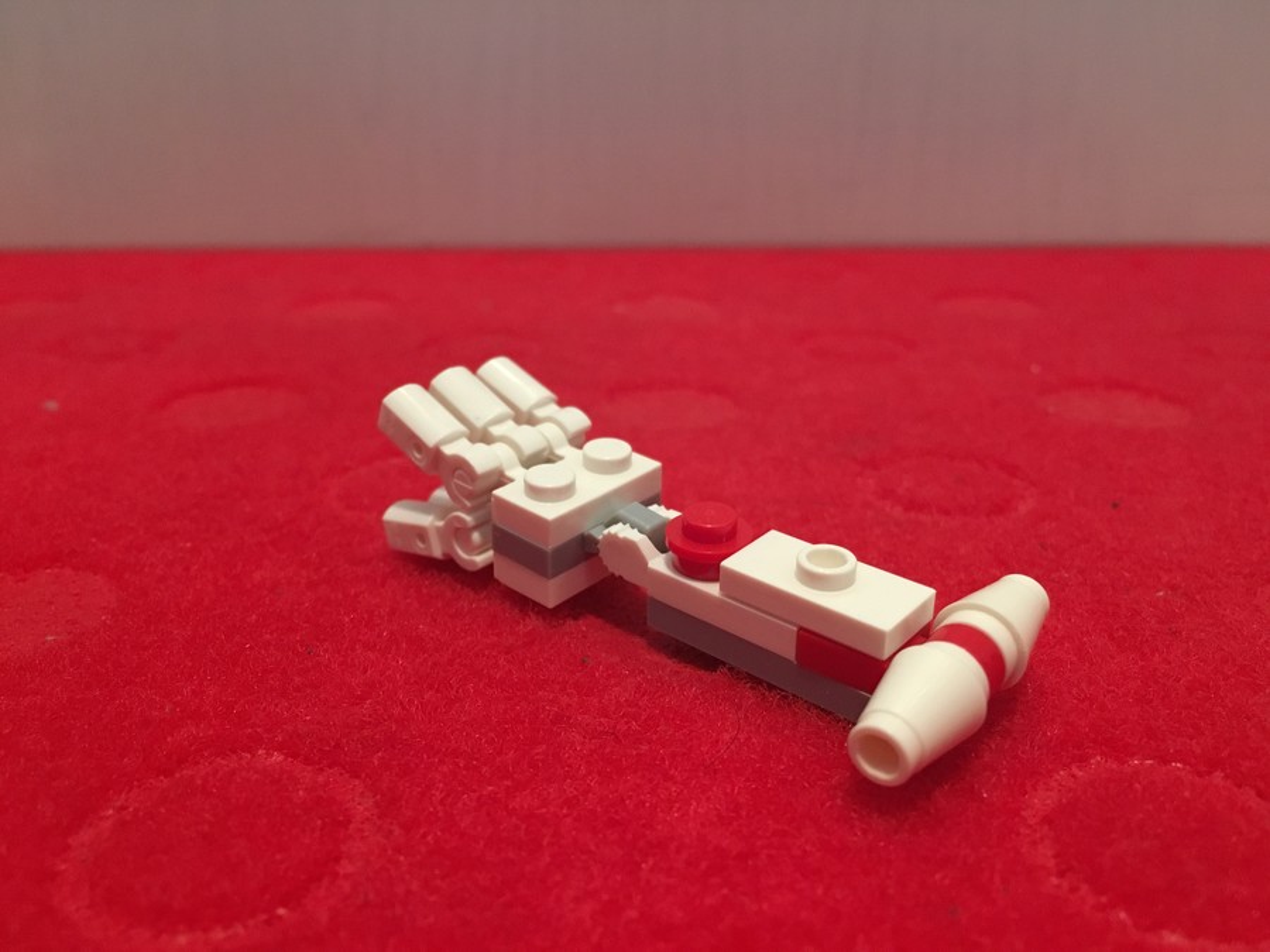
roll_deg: -0.2
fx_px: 1064
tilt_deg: -21.0
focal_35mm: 29
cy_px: 476
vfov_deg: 48.2
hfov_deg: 61.7
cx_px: 635
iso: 400
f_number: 2.2
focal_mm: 4.15
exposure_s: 1/17
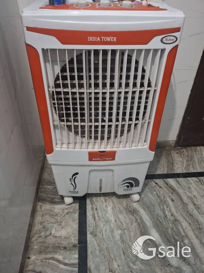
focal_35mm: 25
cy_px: 136
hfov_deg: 54.9
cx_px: 102
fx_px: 196
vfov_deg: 69.4
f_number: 1.8
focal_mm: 4.69
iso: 500
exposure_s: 1/25
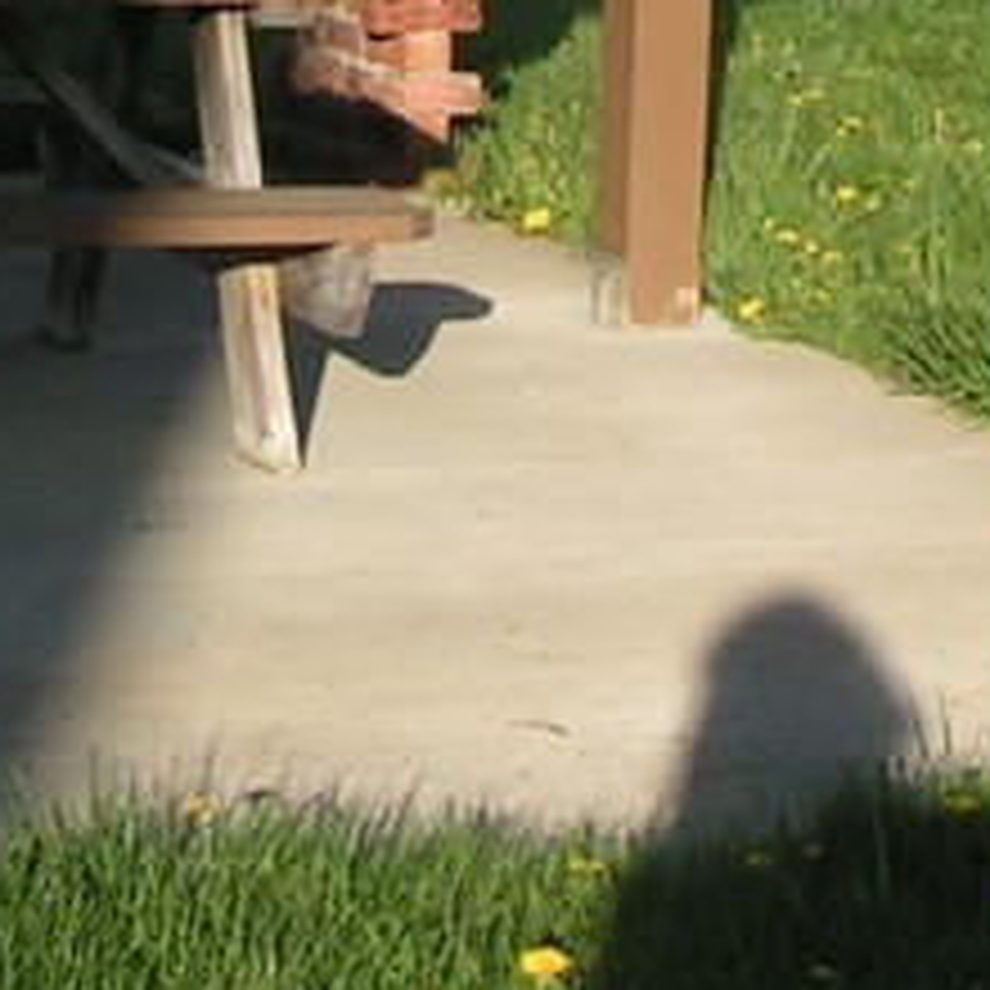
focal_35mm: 156
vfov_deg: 10.8
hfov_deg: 11.2
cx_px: 405
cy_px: -540
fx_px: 5048
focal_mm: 5.8
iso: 50
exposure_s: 1/200
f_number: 5.6
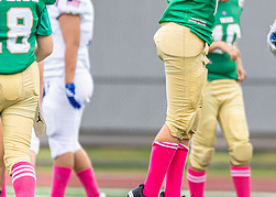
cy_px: 75
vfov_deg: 1.8
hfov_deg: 2.6
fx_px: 6119
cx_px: 264
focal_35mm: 781
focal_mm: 200
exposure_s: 1/1000
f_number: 2.8
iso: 400
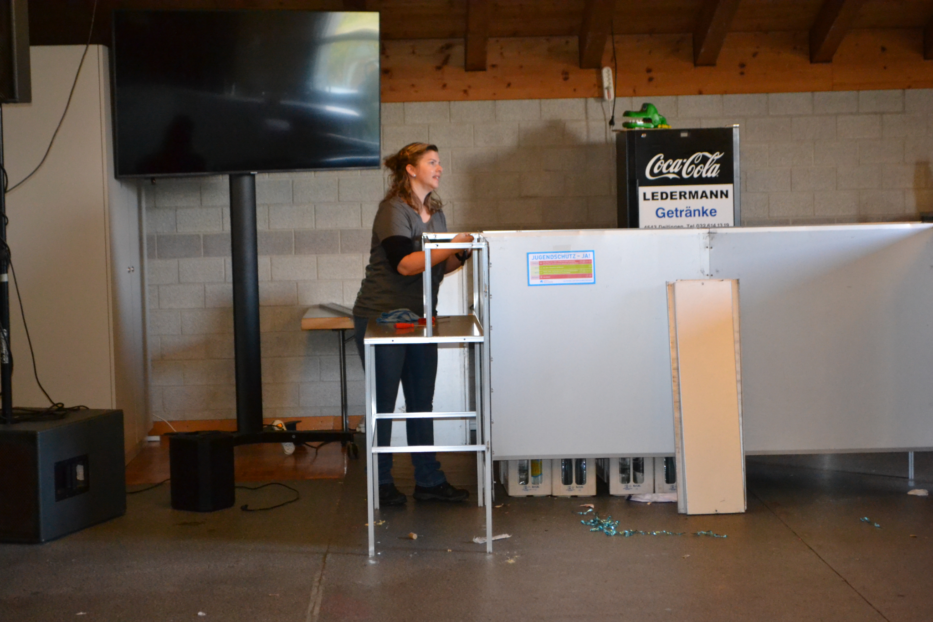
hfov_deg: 29.2
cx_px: 466
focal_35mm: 69
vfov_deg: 19.7
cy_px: 311
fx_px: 1788
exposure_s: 1/60
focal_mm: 46
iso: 3200
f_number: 5.3
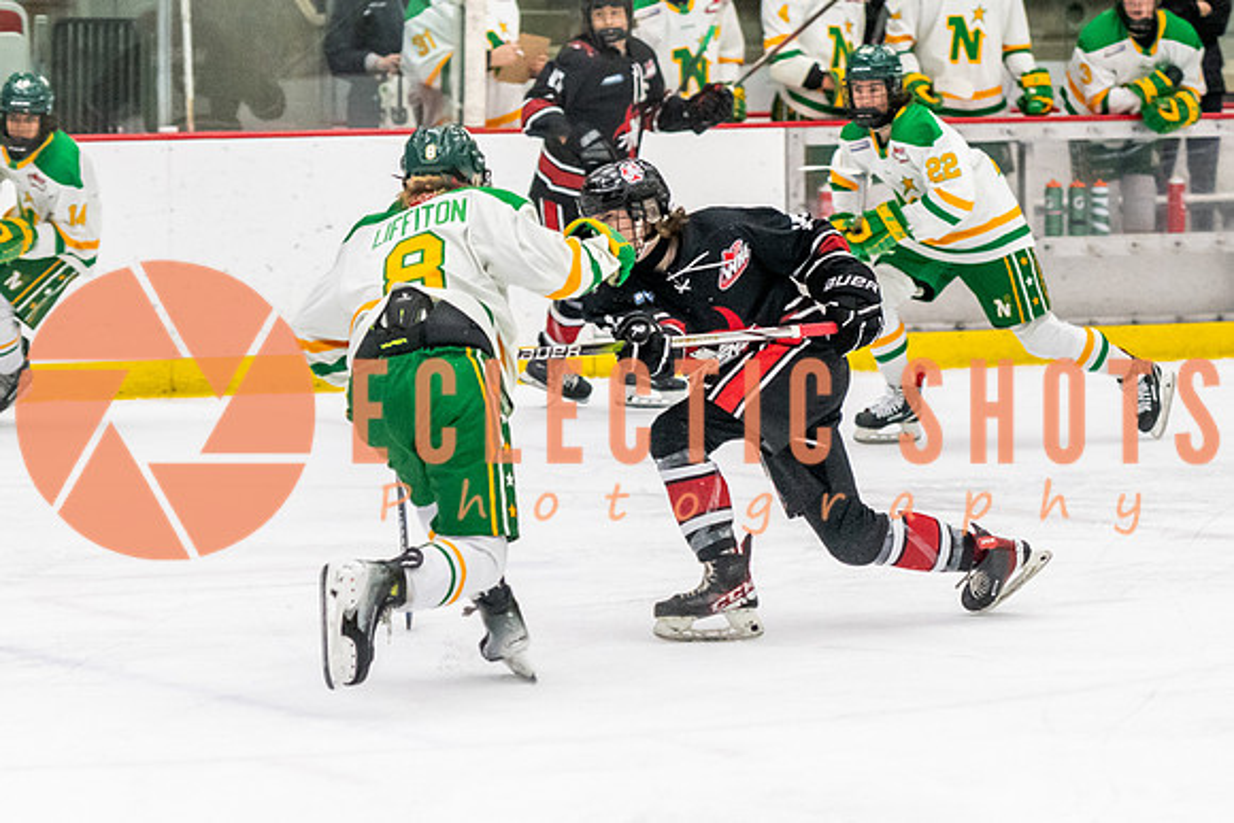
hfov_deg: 9.4
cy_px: 440
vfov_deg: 6.3
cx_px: 863
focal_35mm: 219
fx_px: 7496
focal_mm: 102
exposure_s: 1/640
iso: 3200
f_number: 2.8
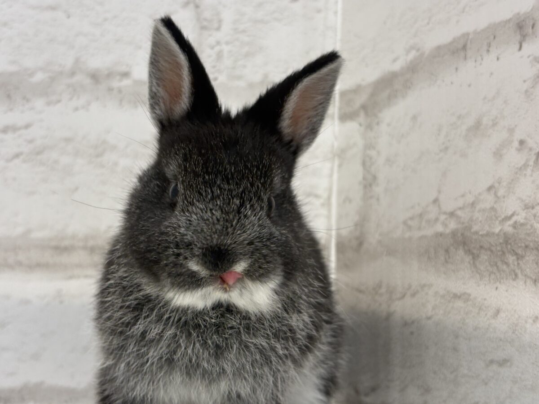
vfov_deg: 28.0
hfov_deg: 36.8
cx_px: 270
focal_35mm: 52
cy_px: 202
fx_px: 810
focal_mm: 5.96
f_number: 1.6
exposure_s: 1/50
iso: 100
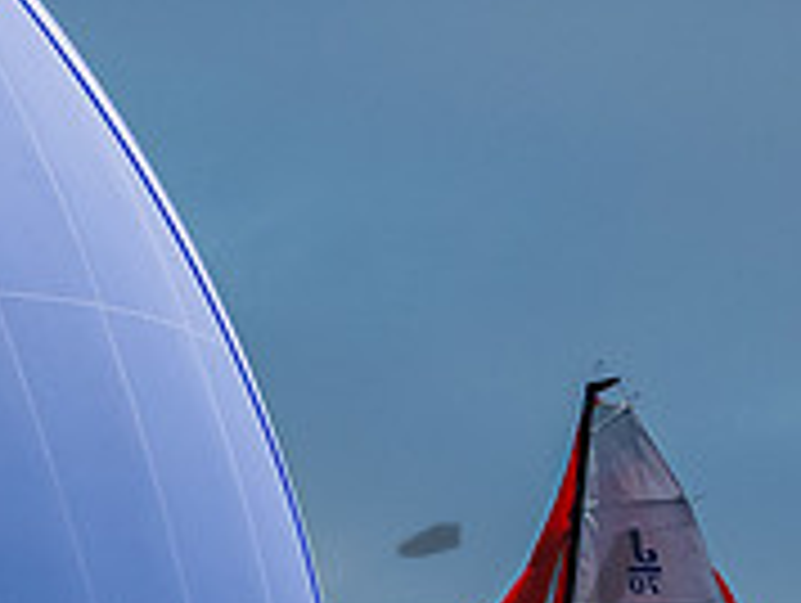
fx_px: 13277
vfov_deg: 2.6
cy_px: 479
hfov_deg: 3.4
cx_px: -375
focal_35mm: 573
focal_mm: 90
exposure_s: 1/2500
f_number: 6.3
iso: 400
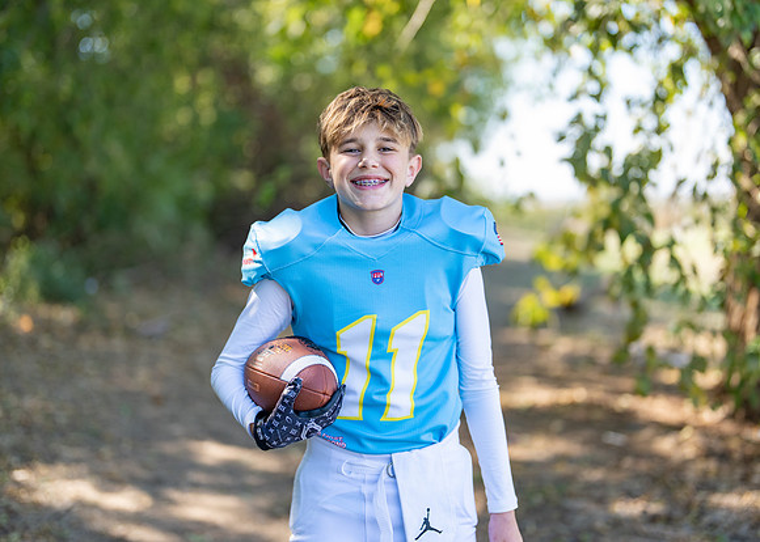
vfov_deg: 24.8
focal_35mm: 57
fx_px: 1233
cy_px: 267
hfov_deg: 34.2
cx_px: 400
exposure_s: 1/1250
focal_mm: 50
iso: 100
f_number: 1.2
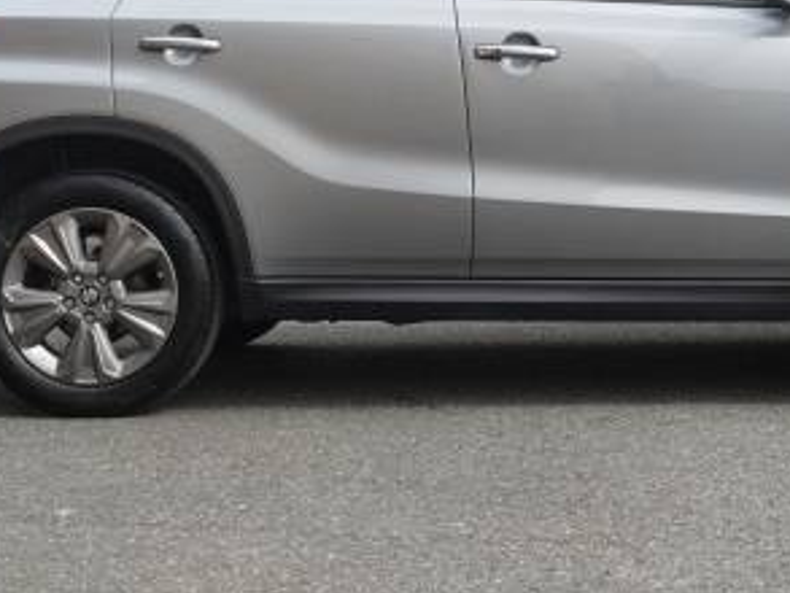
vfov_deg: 17.2
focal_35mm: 85
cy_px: 100
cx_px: 566
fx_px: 1942
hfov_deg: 22.8
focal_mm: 27
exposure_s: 1/160
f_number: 5.6
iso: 160
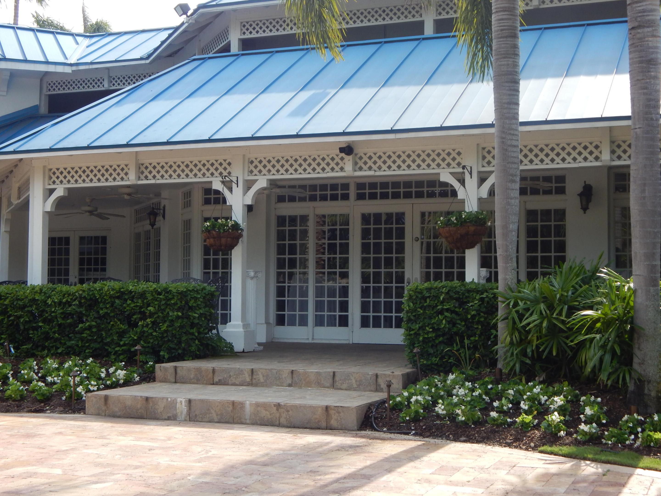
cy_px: 248
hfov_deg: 35.5
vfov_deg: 27.0
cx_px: 330
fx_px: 1031
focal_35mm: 54
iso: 125
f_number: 3.8
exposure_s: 1/500
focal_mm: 9.7
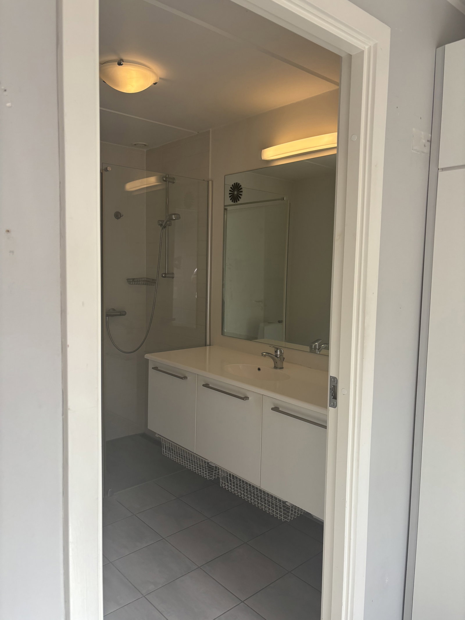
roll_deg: -1.0
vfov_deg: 67.3
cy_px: 310
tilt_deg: -5.1
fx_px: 466
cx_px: 232
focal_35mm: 26
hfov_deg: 53.1
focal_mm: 5.96
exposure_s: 1/574
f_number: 1.6
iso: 50
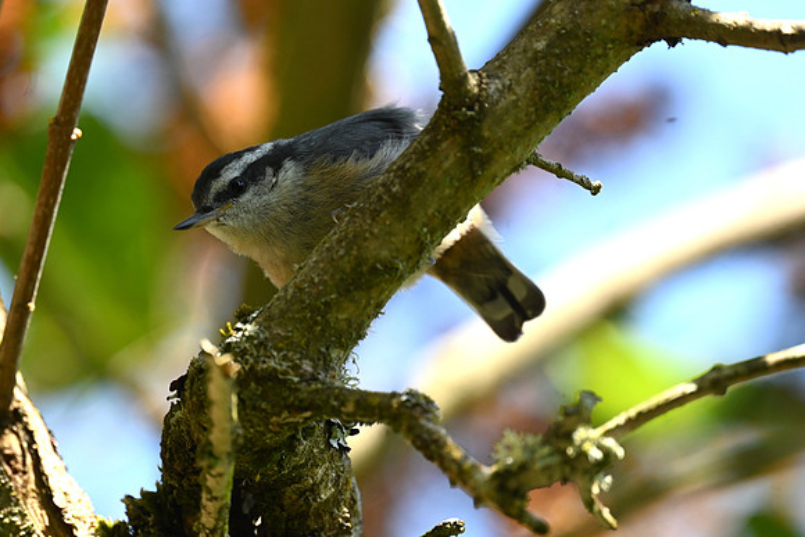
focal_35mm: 600
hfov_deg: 3.4
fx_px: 13419
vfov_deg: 2.3
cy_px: 268
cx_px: 402
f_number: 6.3
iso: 800
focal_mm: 600
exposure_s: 1/640
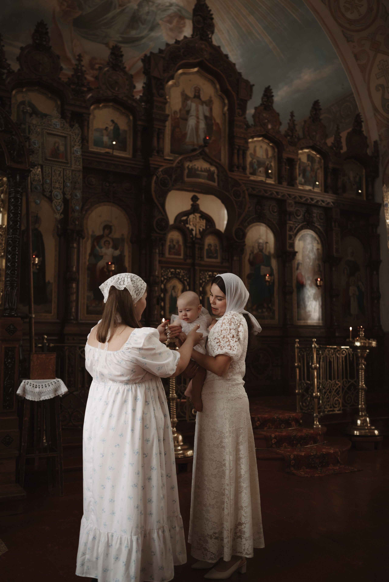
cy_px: 291
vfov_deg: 54.4
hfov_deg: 37.9
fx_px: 567
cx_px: 194
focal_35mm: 35
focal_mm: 35
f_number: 2.2
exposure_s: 1/250
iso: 400
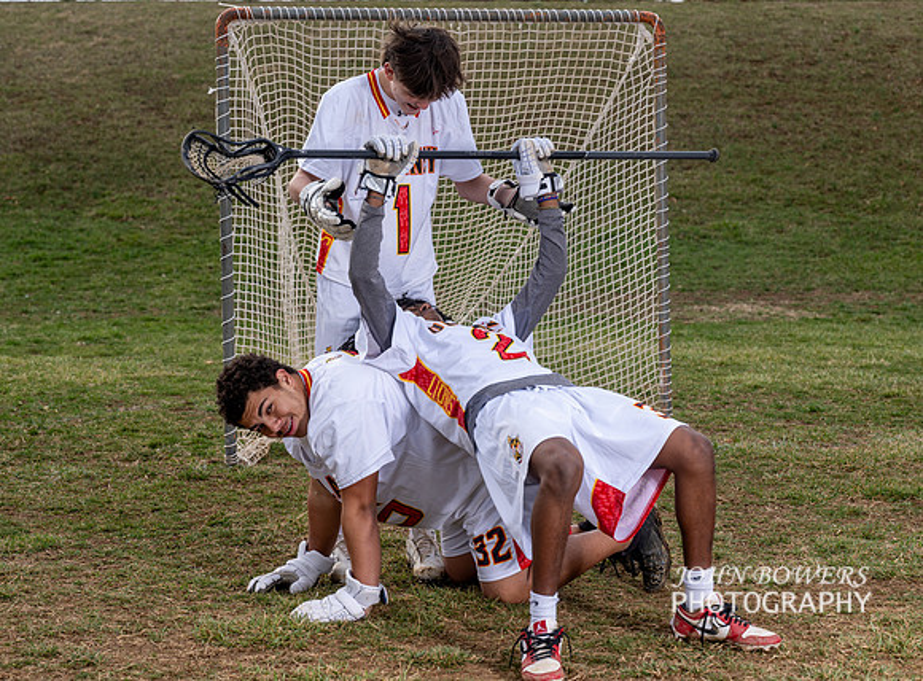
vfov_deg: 18.2
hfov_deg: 24.5
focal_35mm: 80
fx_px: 2129
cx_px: 461
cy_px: 324
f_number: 5
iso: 80
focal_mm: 70
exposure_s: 1/200
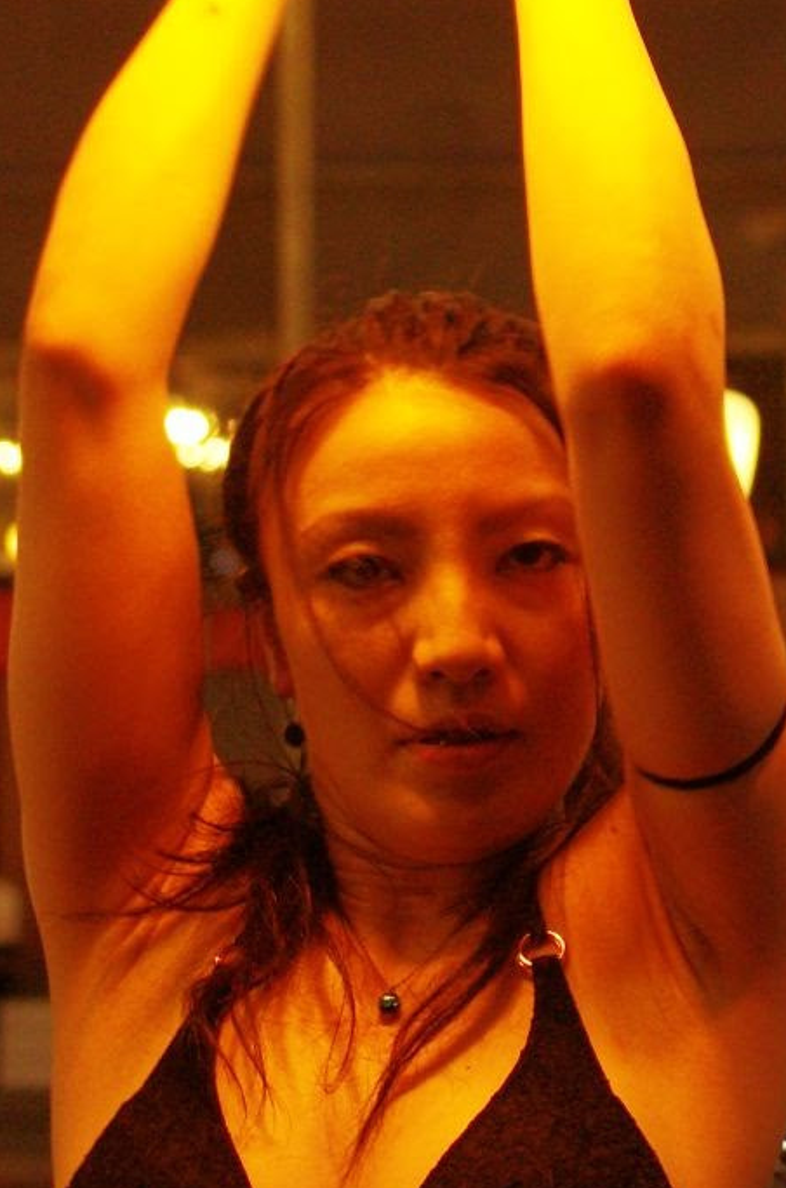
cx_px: 451
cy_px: 391
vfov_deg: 16.6
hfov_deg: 11.1
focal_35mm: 123
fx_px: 4049
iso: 2000
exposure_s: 1/60
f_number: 2.8
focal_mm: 28
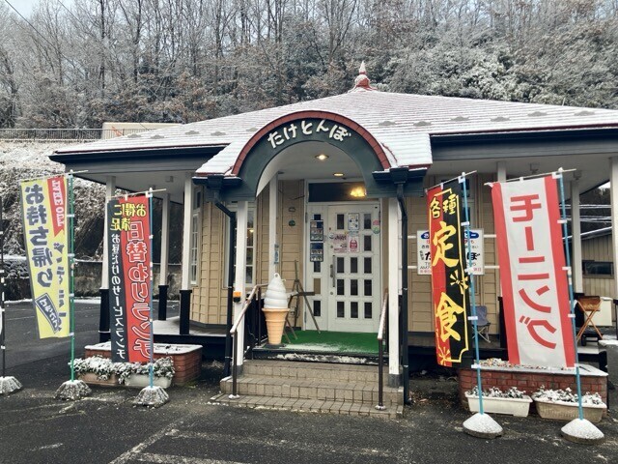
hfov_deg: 63.4
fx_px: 500
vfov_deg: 49.7
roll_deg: -1.3
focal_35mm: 28
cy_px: 232
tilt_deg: +4.9
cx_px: 309
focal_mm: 3.99
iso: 25
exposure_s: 1/121
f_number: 1.8
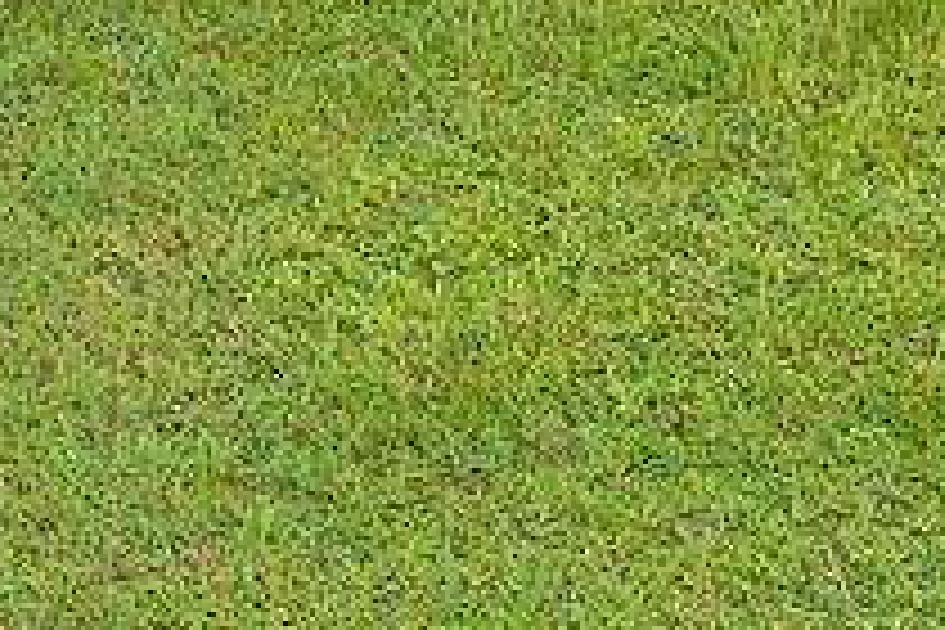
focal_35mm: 122
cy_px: -783
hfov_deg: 16.7
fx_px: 3202
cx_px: 198
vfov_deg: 10.1
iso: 320
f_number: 11
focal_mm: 16
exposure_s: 1/400
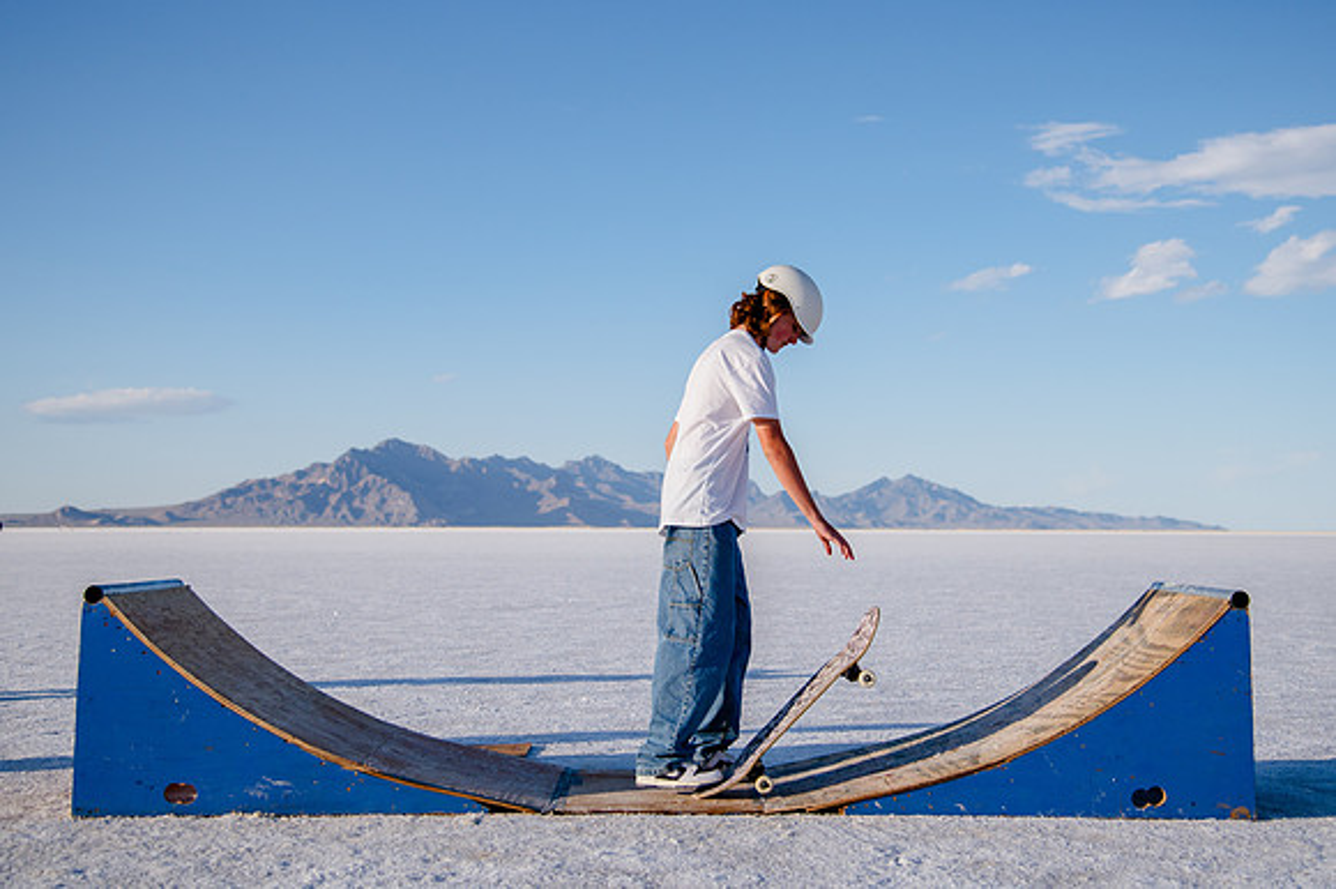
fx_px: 1722
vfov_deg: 28.9
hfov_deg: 42.4
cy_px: 393
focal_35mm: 46
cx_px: 696
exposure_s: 1/4000
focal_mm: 40
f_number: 4
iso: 200
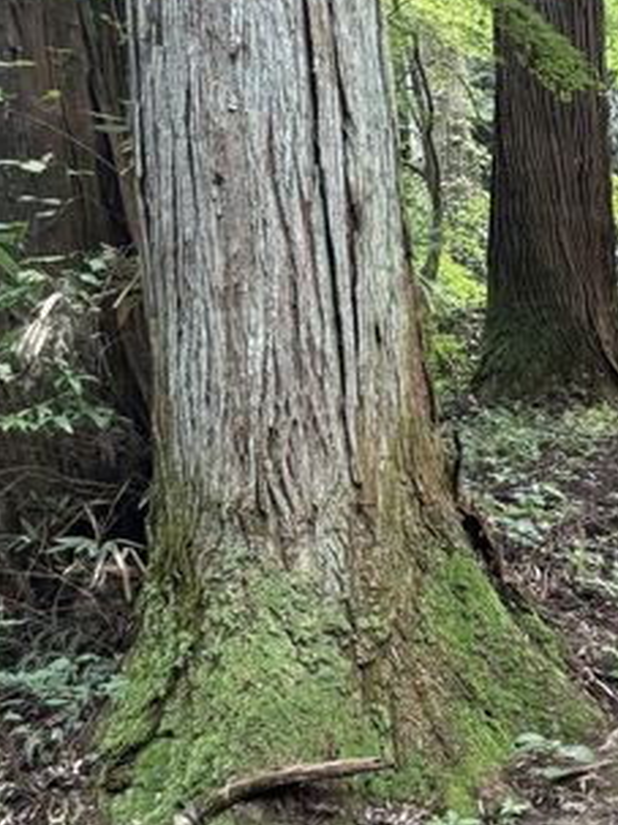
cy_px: 747
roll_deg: +1.7
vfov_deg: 26.8
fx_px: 1667
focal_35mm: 70
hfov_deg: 18.0
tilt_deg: -7.8
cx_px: 1009
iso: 125
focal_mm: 5.96
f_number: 1.6
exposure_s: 1/101
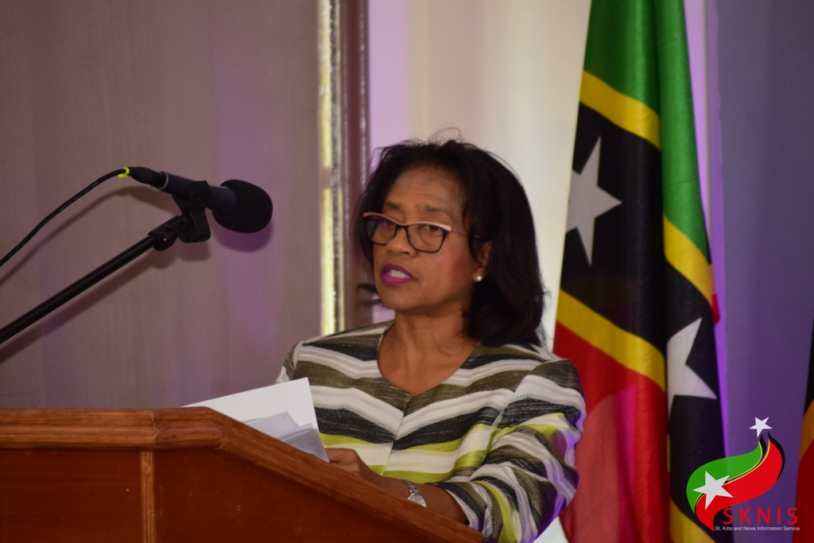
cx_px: 407
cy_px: 272
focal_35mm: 270
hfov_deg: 7.6
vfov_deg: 5.1
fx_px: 6105
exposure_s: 1/60
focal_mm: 180
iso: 800
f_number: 5.6
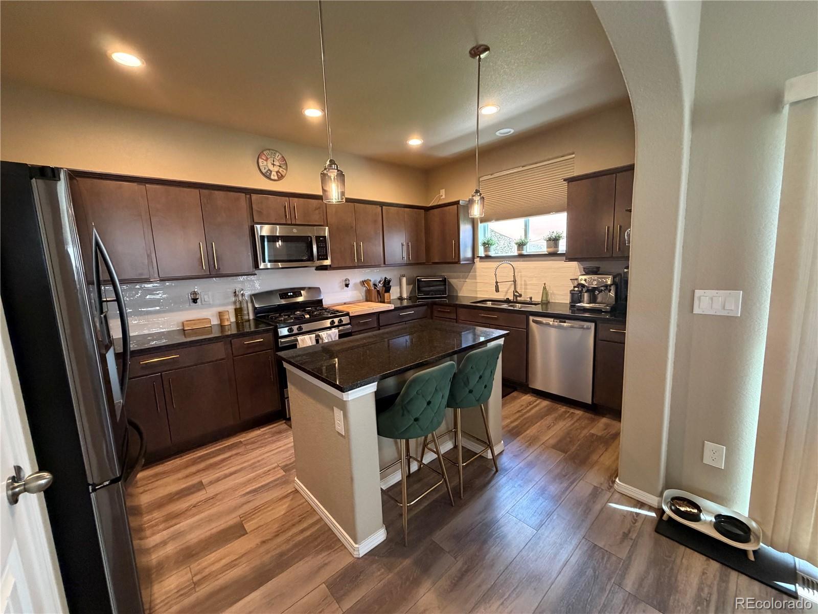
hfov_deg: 102.1
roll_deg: +2.2
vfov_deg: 85.7
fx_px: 331
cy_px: 307
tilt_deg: -8.0
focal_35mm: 14
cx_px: 409
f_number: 2.2
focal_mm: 2.22
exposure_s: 1/60
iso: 500
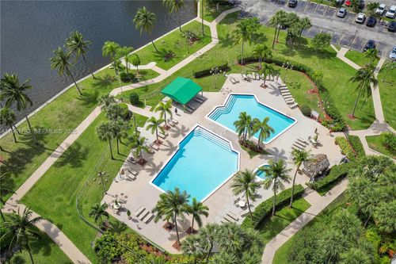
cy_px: 132
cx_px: 198
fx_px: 385
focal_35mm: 35
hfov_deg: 54.5
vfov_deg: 37.8
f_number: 4
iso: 250
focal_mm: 35
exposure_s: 1/2000
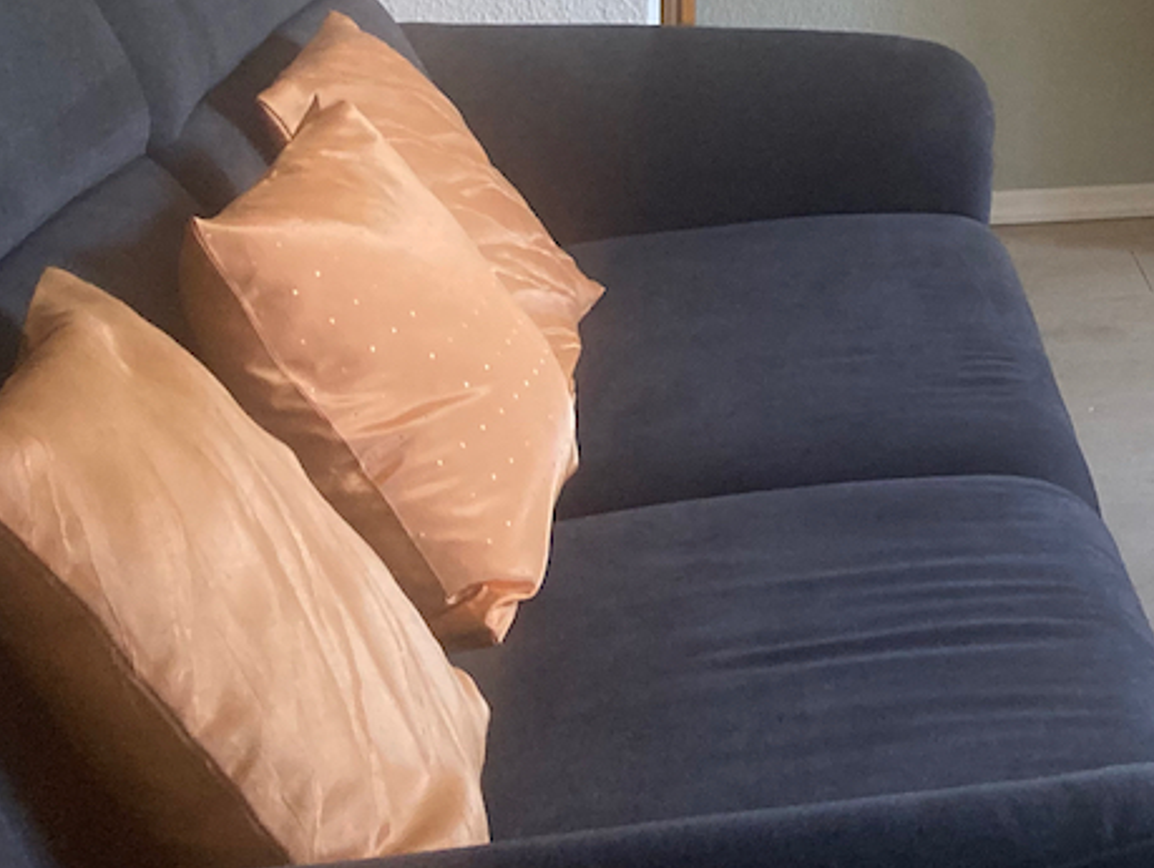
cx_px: 1579
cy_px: -312
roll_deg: -1.7
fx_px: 2602
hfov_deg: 22.0
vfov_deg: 17.5
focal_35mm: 78
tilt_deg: -2.0
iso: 125
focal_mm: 3.99
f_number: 1.8
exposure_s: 1/60
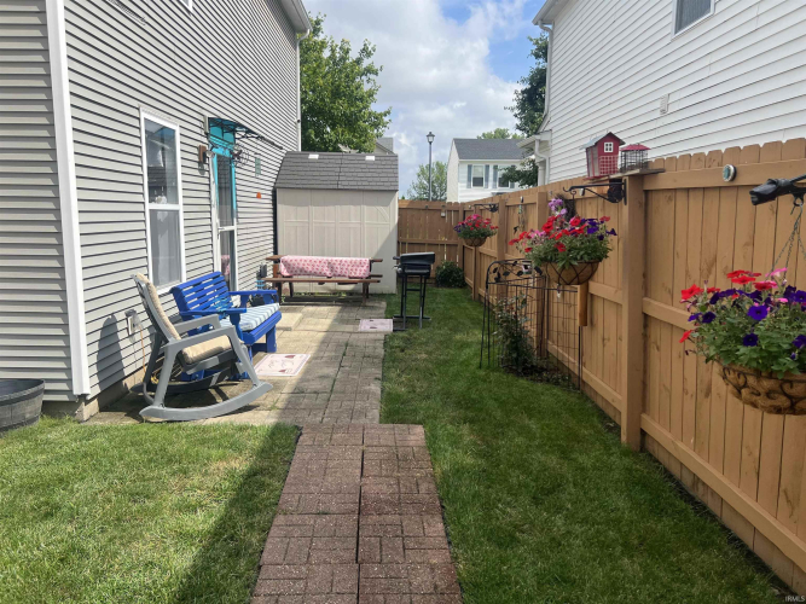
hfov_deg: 67.3
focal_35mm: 26
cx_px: 403
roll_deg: -0.8
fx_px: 605
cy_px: 302
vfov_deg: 53.0
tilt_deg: -10.2
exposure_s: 1/3356
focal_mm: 5.7
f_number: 1.5
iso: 50
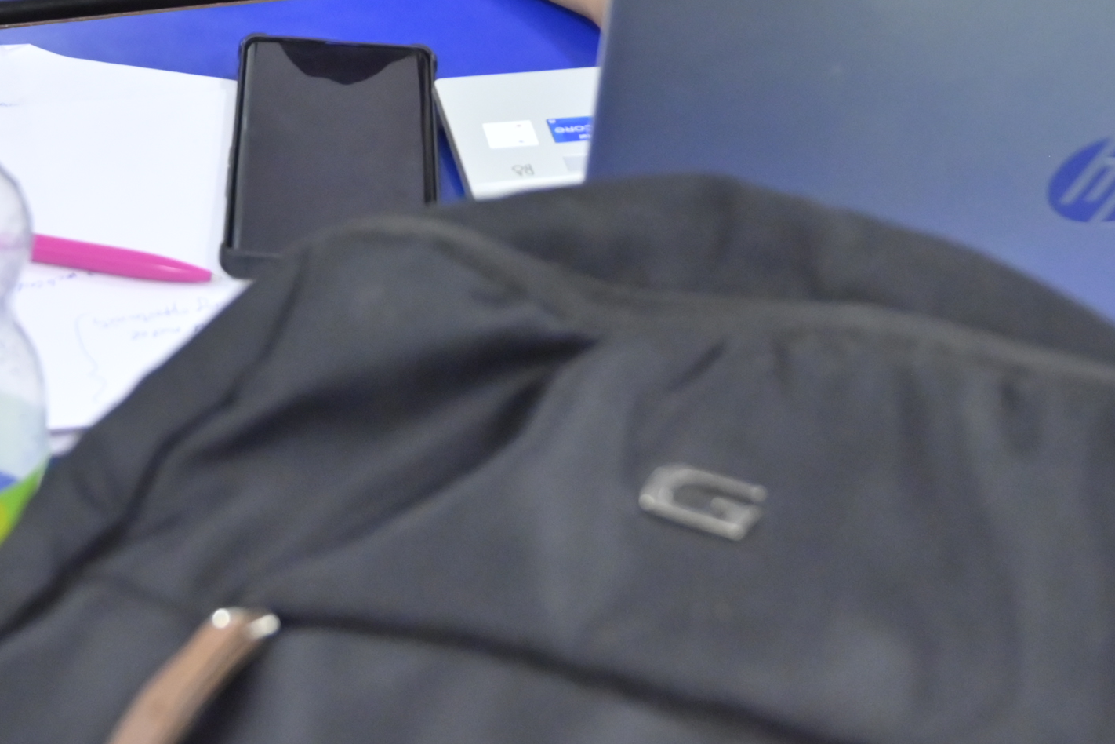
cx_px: 227
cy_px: -370
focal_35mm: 92
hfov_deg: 21.9
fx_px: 2849
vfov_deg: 13.9
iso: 3200
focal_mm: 29
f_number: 4.5
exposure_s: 1/50
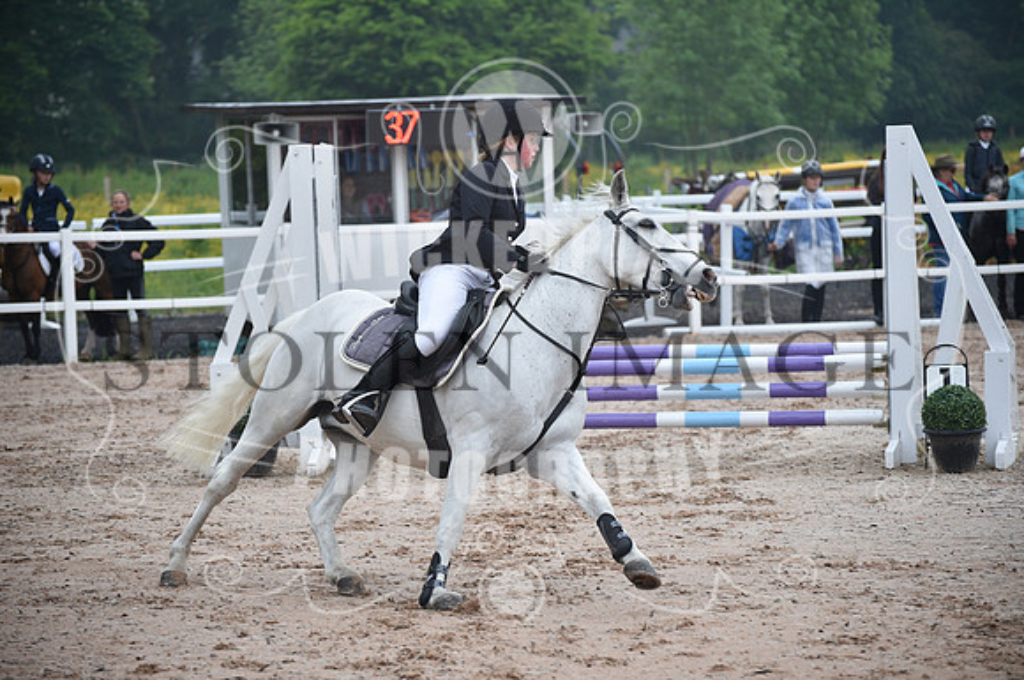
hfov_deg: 16.4
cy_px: 340
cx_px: 512
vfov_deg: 10.9
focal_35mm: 125
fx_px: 3551
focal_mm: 125
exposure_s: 1/1000
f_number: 4.8
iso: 1000
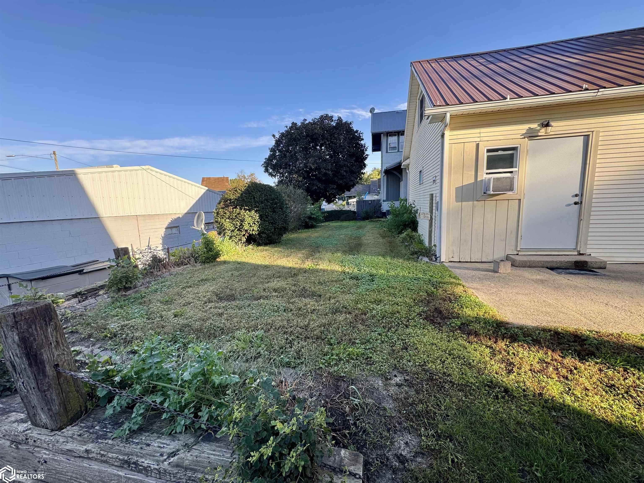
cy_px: 242
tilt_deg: -8.6
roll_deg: +2.3
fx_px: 260
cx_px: 322
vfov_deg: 85.7
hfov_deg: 102.1
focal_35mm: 14
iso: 40
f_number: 2.2
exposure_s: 1/205
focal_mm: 2.22
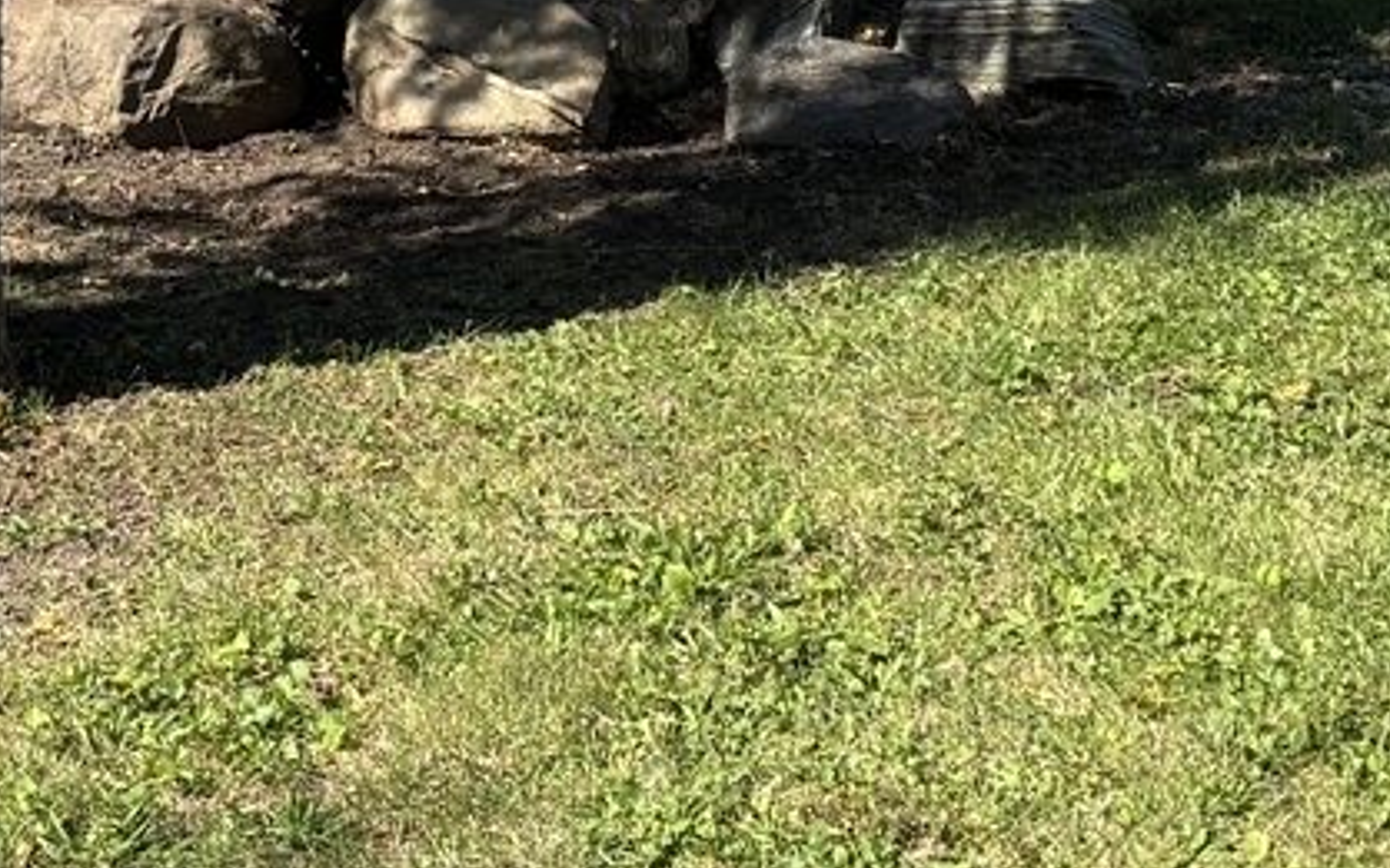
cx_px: 662
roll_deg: -2.3
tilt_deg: -6.8
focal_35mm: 95
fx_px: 3598
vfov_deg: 13.5
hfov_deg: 21.9
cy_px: -43
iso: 50
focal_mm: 5.96
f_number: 1.6
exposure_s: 1/1590
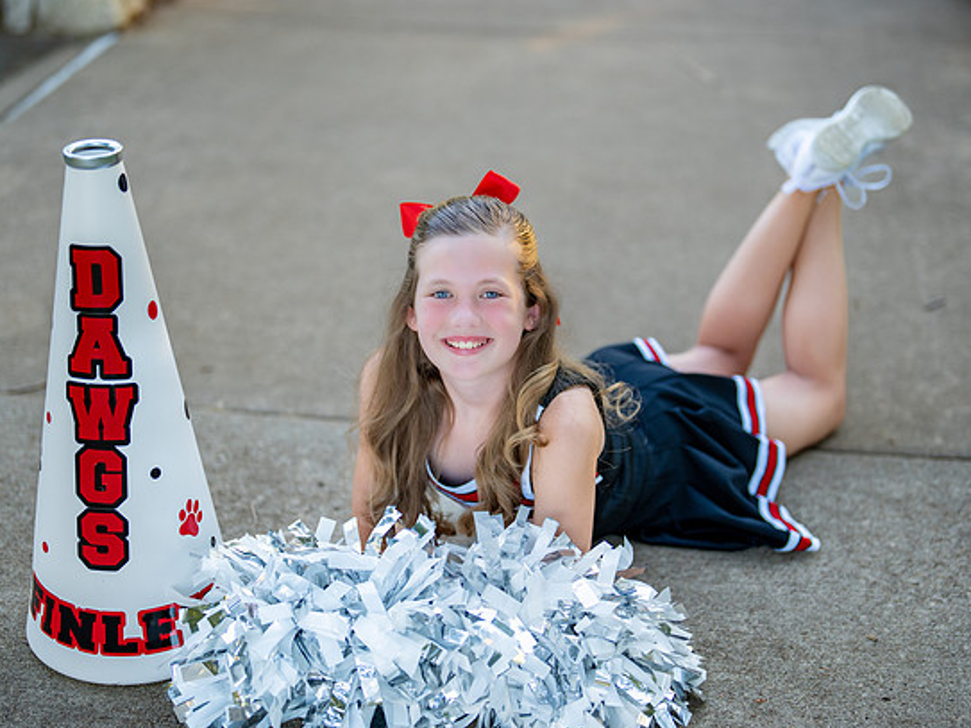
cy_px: 379
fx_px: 1795
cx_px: 487
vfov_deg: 22.9
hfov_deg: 30.3
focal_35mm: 64
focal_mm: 50
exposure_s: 1/800
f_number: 1.2
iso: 200
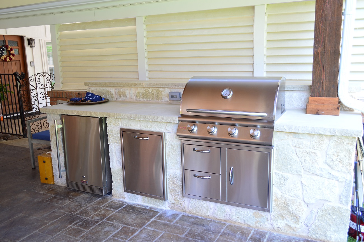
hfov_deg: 57.3
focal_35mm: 33
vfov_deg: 39.9
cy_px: 121
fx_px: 333
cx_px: 182
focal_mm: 22
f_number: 3.8
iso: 125
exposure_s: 1/30
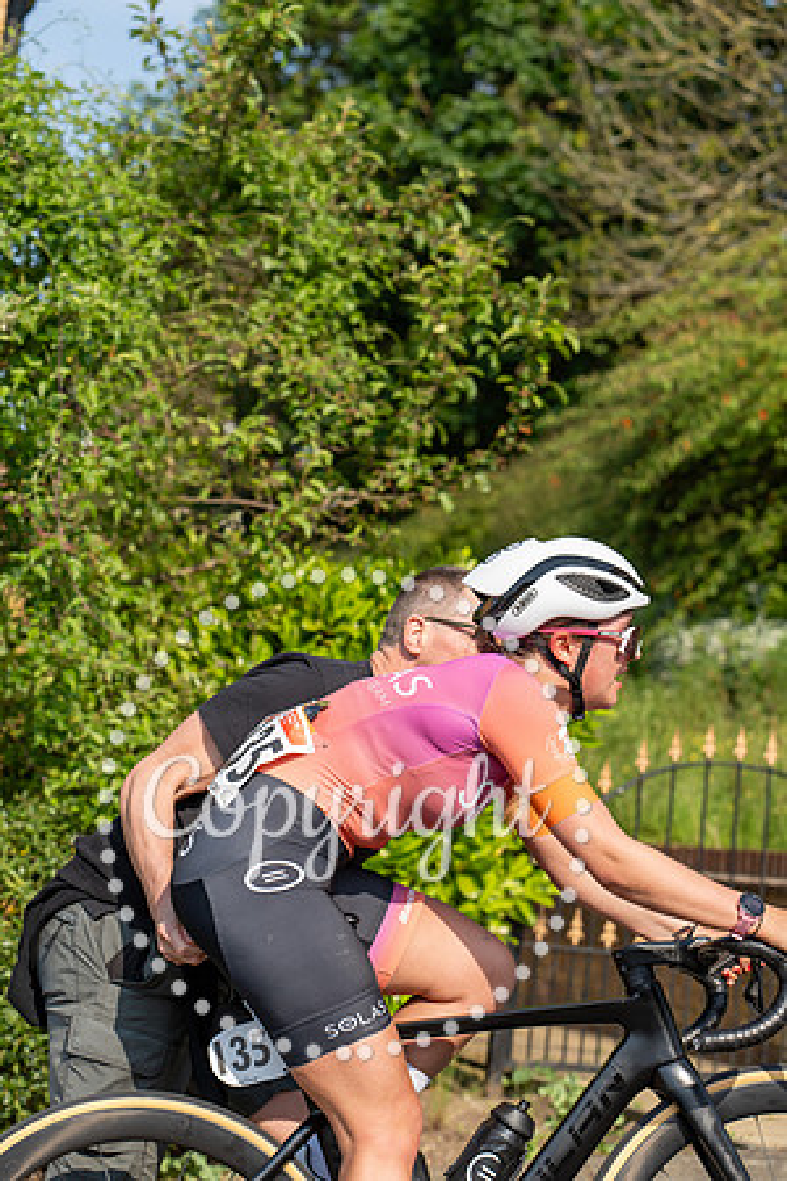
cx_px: 394
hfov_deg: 19.5
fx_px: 2295
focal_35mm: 70
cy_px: 590
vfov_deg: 28.8
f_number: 4
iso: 200
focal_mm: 70
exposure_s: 1/1000
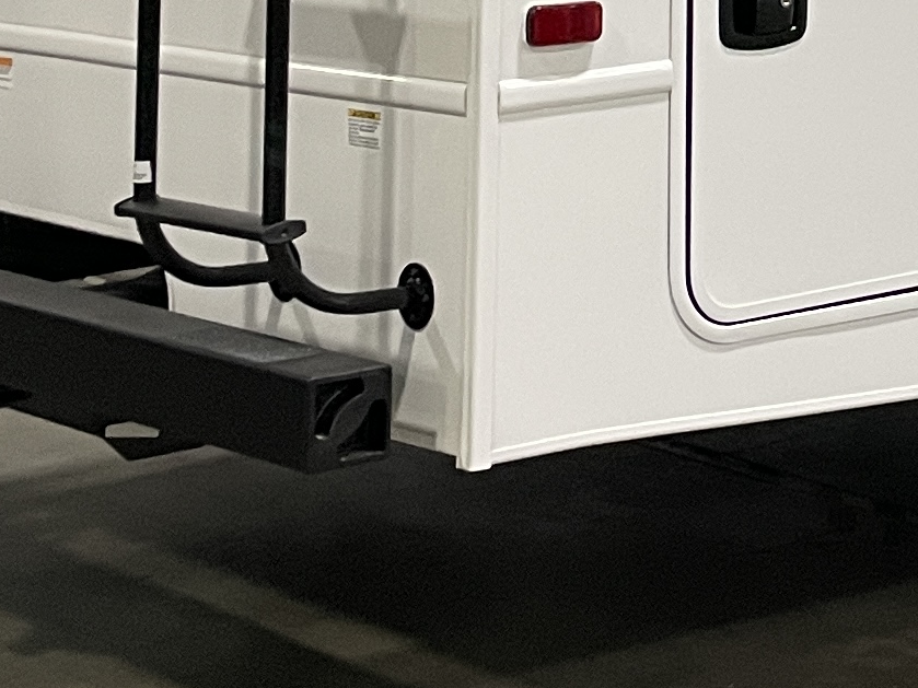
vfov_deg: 11.1
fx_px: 3314
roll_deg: +0.3
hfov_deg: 15.0
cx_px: 1216
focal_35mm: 125
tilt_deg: +4.1
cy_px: -541
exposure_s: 1/60
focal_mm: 4.2
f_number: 1.6
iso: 200
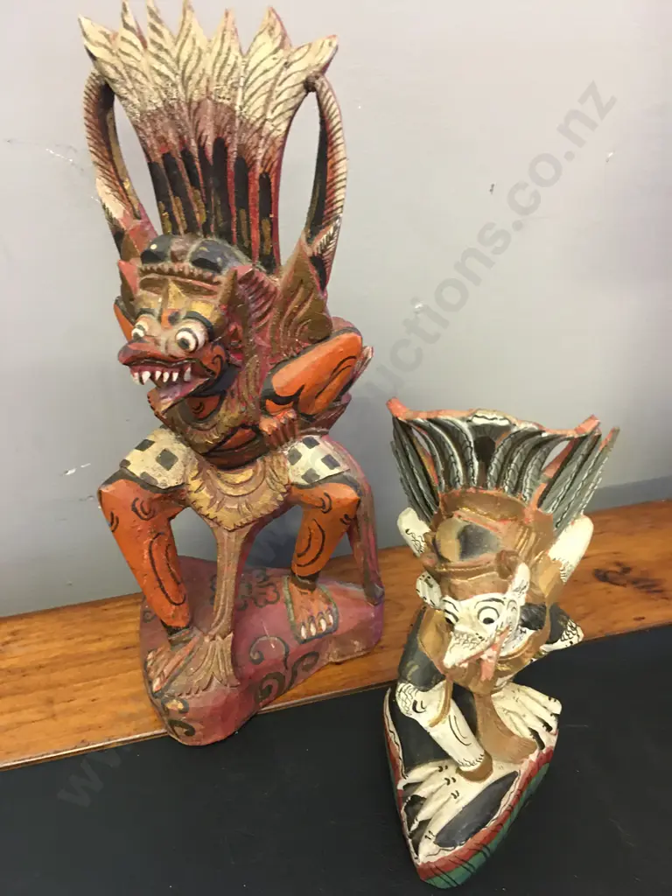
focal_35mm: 29
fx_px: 751
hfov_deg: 48.2
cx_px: 336
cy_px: 448
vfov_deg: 61.7
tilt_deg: -34.7
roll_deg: -0.6
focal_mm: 4.15
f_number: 2.2
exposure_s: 1/17
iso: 125
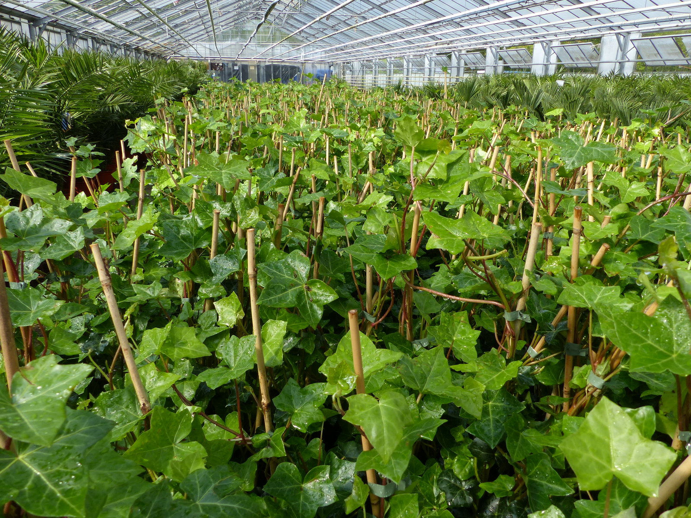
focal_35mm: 25
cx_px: 346
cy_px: 259
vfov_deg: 54.9
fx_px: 499
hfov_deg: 69.4
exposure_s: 1/320
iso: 100
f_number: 4
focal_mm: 4.5
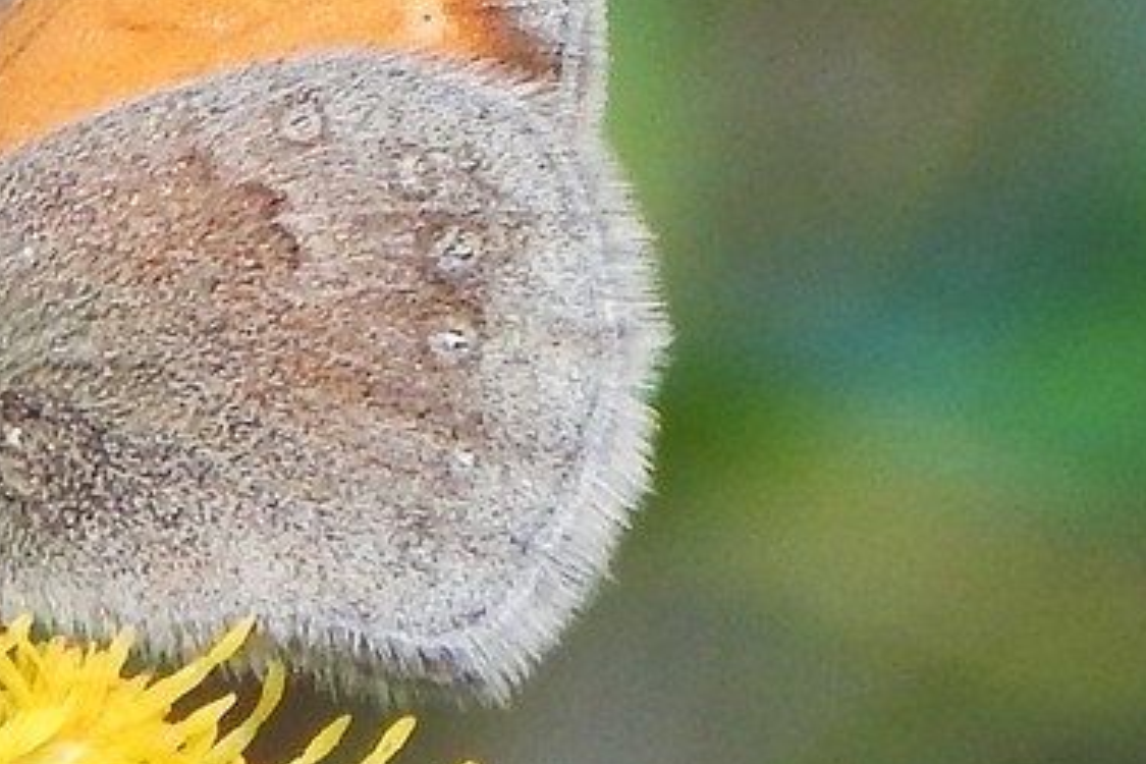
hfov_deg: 2.8
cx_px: 191
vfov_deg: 1.8
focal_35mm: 746
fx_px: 23746
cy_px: 220
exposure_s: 1/200
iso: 125
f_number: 5.7
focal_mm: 56.5
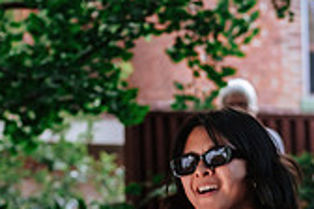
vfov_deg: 4.7
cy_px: 239
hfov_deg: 7.0
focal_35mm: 292
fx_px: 2547
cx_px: 278
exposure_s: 1/200
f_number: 2.8
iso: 400
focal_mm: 50
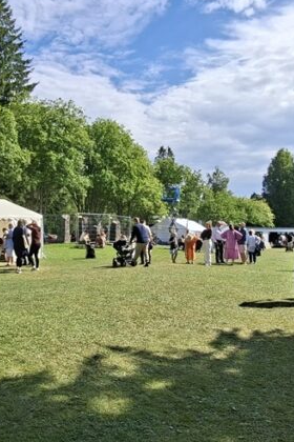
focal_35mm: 33
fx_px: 404
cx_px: 119
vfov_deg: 57.2
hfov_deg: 39.8
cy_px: 206
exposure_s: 1/1923
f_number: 2.2
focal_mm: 1.74
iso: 40
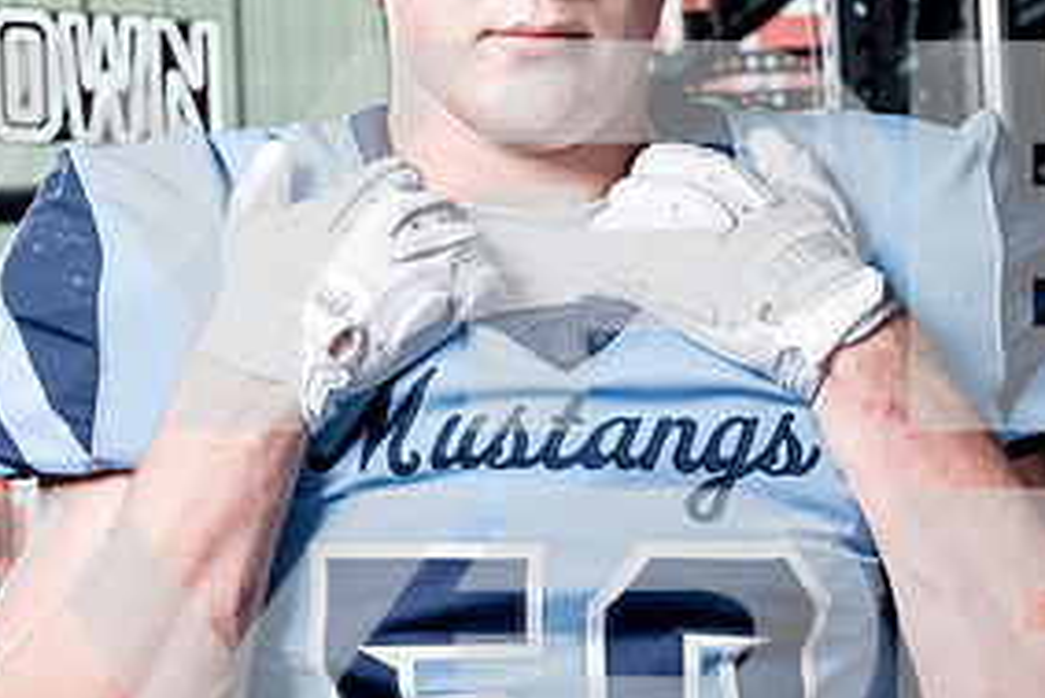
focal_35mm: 127
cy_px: 238
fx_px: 3688
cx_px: 395
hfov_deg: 16.1
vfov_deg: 10.8
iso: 640
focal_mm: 62
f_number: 8
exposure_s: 1/250
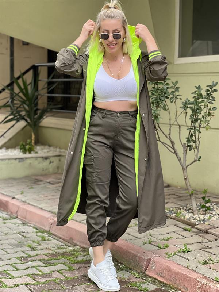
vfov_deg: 25.3
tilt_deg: -3.2
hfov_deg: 19.1
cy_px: 146
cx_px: 110
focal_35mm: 77
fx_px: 650
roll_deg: -1.5
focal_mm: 9
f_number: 2.8
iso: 80
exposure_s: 1/121
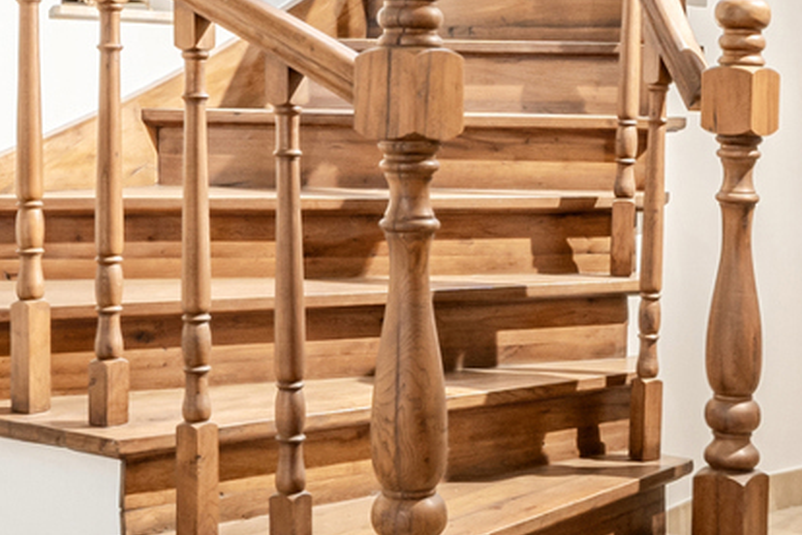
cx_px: 536
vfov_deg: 18.5
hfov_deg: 27.5
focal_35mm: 73
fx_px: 1626
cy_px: 103
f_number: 11
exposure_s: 1/2.5
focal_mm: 14
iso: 250
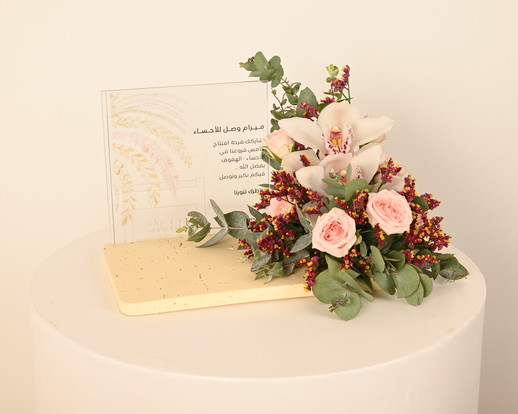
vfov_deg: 22.8
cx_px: 282
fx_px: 1027
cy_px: 207
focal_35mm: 67
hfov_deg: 28.3
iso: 125
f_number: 11
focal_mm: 59
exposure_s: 1/160
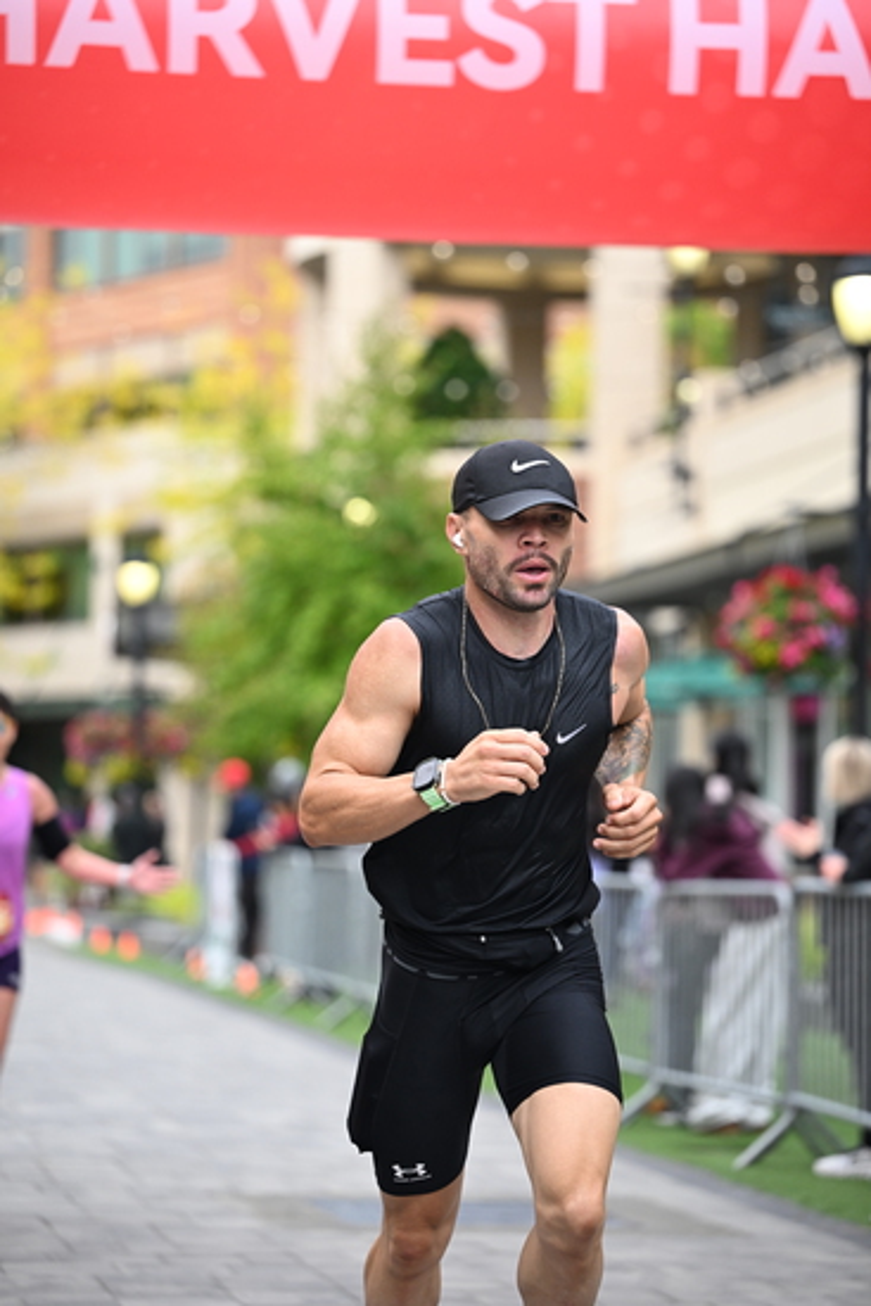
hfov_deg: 11.9
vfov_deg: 17.8
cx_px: 436
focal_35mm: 115
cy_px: 653
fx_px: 4171
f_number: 2.8
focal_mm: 115
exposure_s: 1/2000
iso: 1000
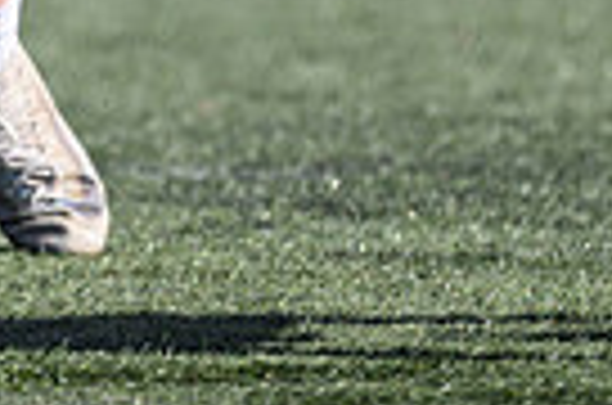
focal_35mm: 2271
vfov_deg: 0.6
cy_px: -507
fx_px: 38517
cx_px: -55
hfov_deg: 0.9
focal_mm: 400
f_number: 3.2
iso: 200
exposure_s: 1/2000
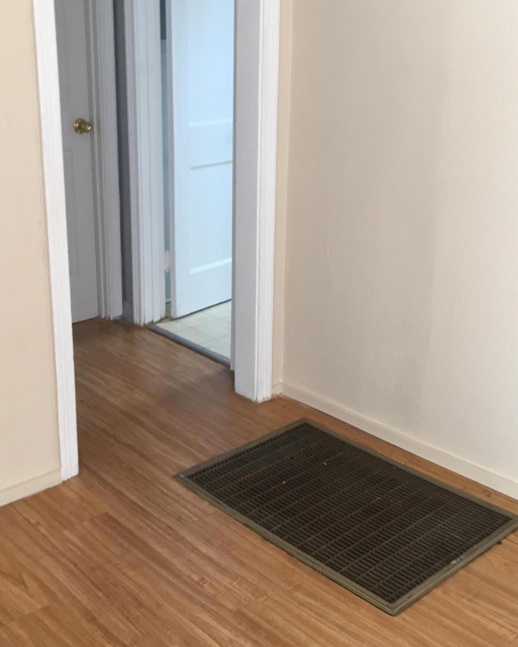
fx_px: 843
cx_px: 211
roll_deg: +1.9
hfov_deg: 34.0
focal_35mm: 44
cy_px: 271
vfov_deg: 41.9
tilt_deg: -16.1
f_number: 2.2
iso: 50
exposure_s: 1/30
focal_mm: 4.15
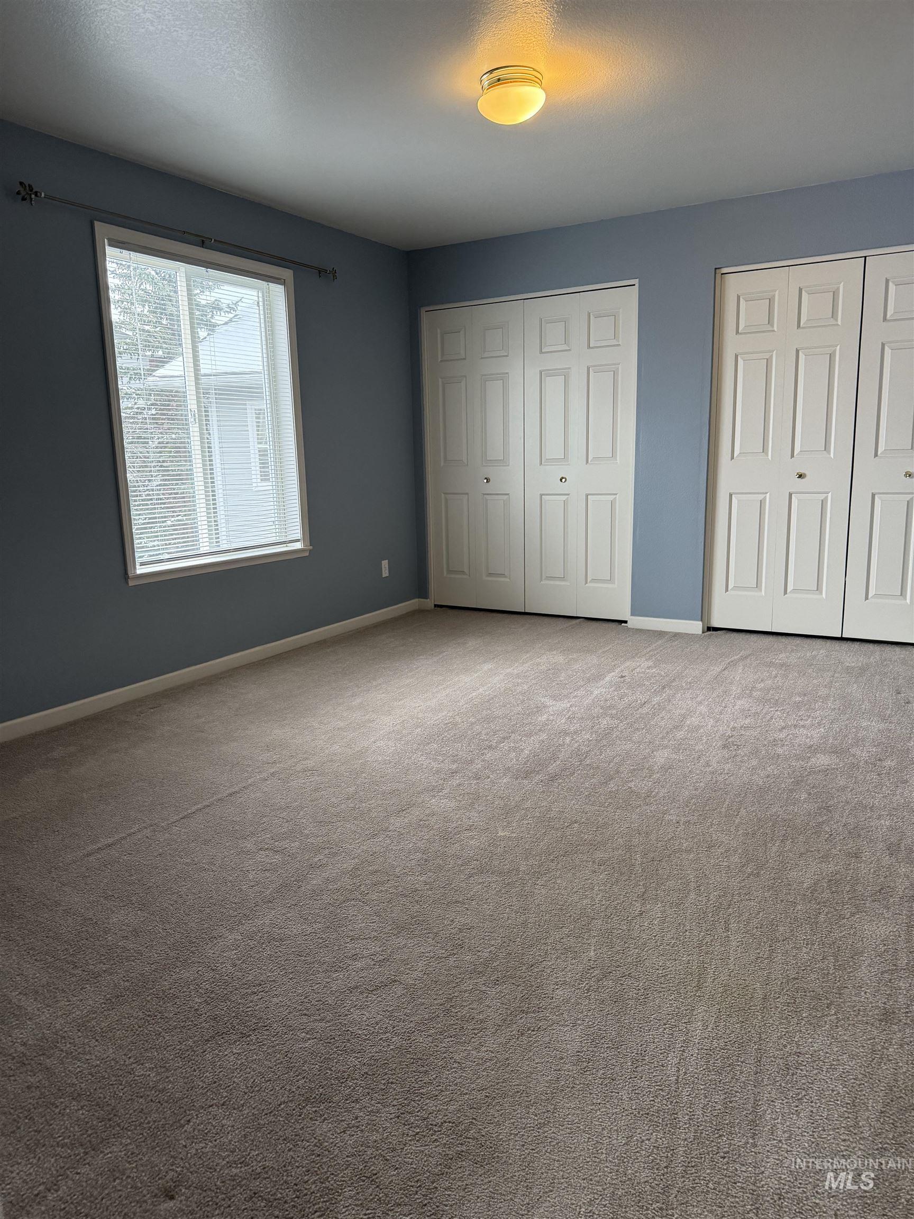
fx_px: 845
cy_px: 610
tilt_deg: -10.4
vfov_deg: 71.6
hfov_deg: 56.8
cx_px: 457
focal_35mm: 24
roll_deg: +1.2
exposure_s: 1/120
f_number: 1.78
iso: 320
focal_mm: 6.76
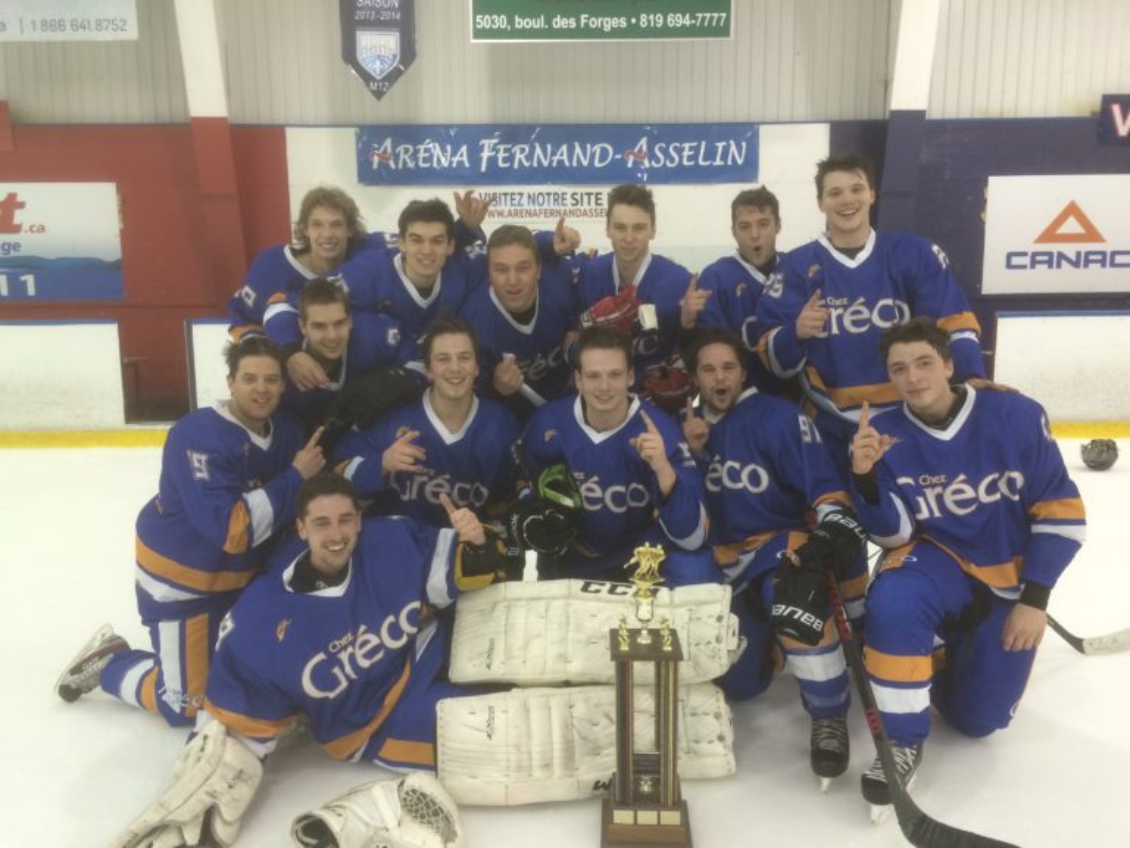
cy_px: 424
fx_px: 947
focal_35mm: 29
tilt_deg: -10.9
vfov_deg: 48.2
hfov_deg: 61.7
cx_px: 565
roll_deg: -0.1
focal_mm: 4.15
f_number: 2.2
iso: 80
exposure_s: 1/30
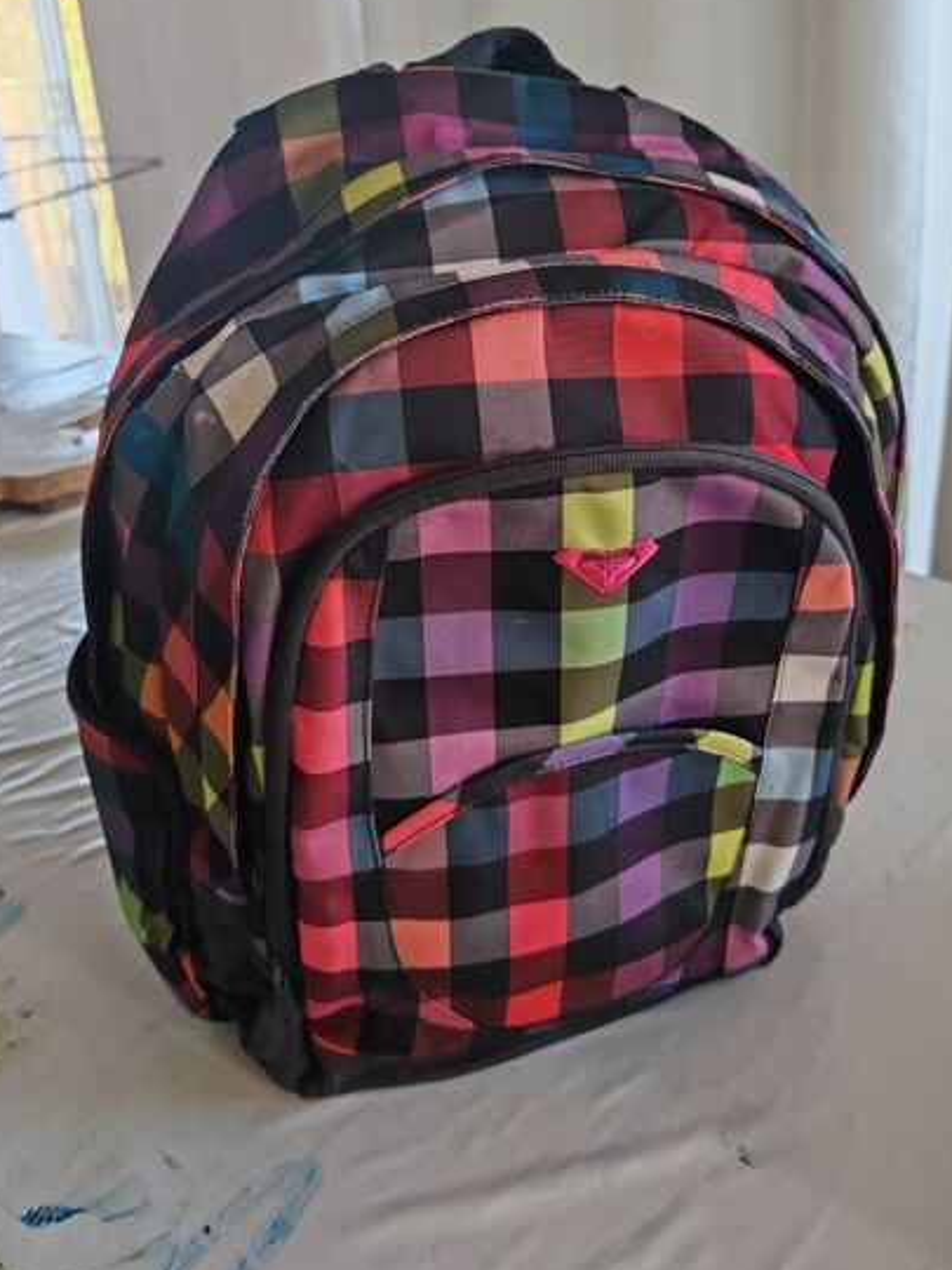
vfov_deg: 56.5
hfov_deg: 44.0
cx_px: 548
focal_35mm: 32
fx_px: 1173
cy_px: 529
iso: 320
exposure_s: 1/100
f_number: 1.9
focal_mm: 6.12
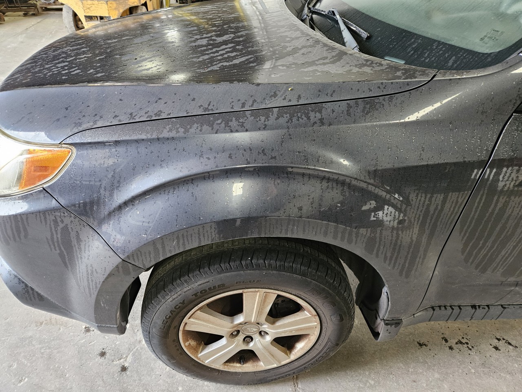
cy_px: 196
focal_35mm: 23
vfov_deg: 58.9
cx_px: 261
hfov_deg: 73.9
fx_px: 347
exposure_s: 1/120
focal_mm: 5.4
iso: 1000
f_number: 1.8
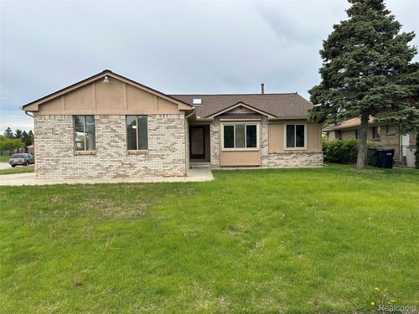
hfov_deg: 71.6
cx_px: 210
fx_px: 291
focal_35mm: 24
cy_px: 157
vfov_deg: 56.8
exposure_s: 1/1541
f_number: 1.78
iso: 80
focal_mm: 6.86
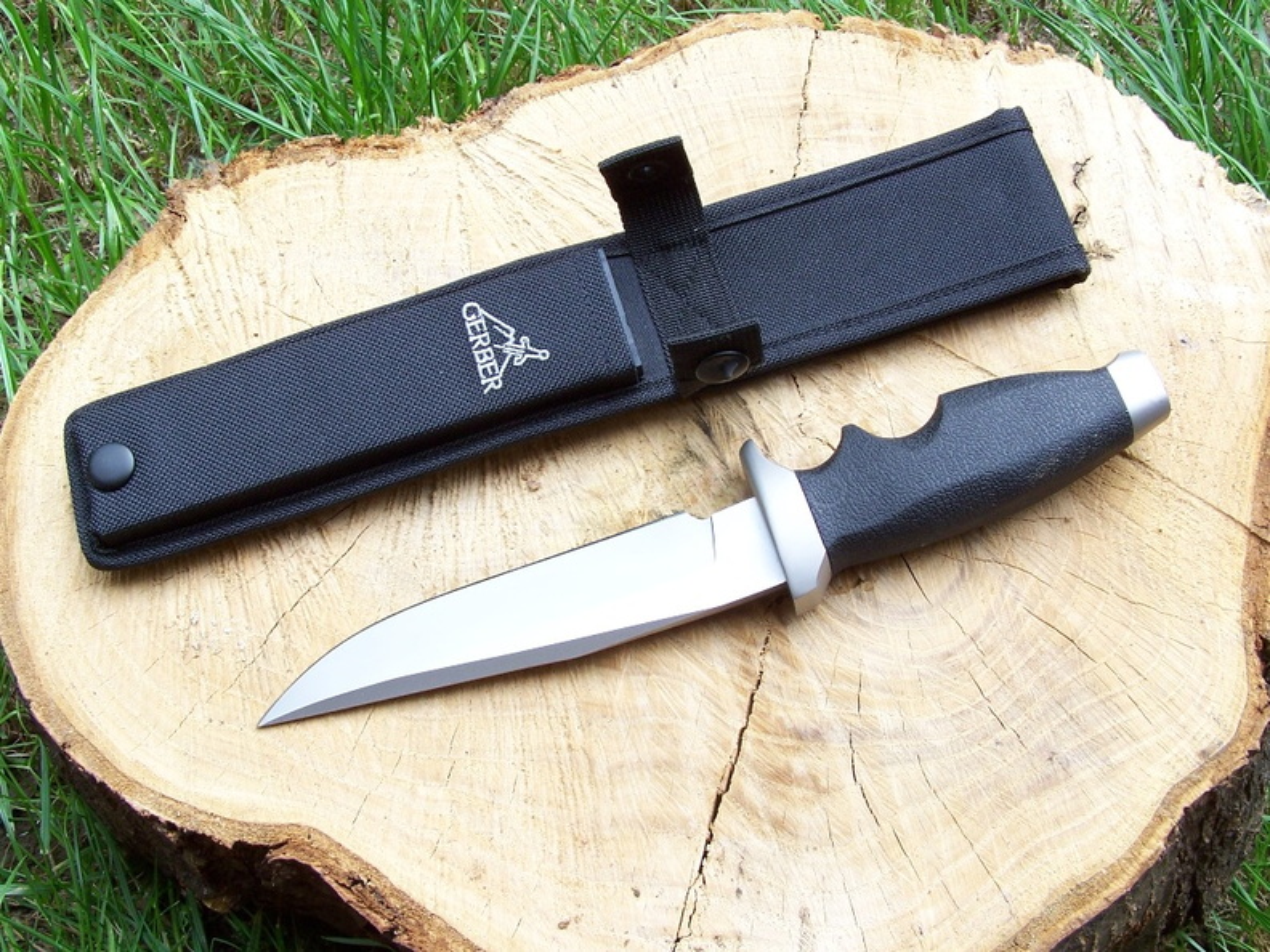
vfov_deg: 33.6
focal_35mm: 43
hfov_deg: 43.9
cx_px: 635
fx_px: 1578
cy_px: 476
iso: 100
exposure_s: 1/45
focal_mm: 7.1
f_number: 5
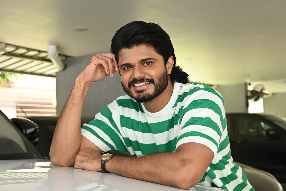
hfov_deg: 38.9
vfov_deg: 26.5
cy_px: 96
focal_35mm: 51
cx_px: 143
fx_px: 405
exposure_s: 1/200
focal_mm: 34
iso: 2500
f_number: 4
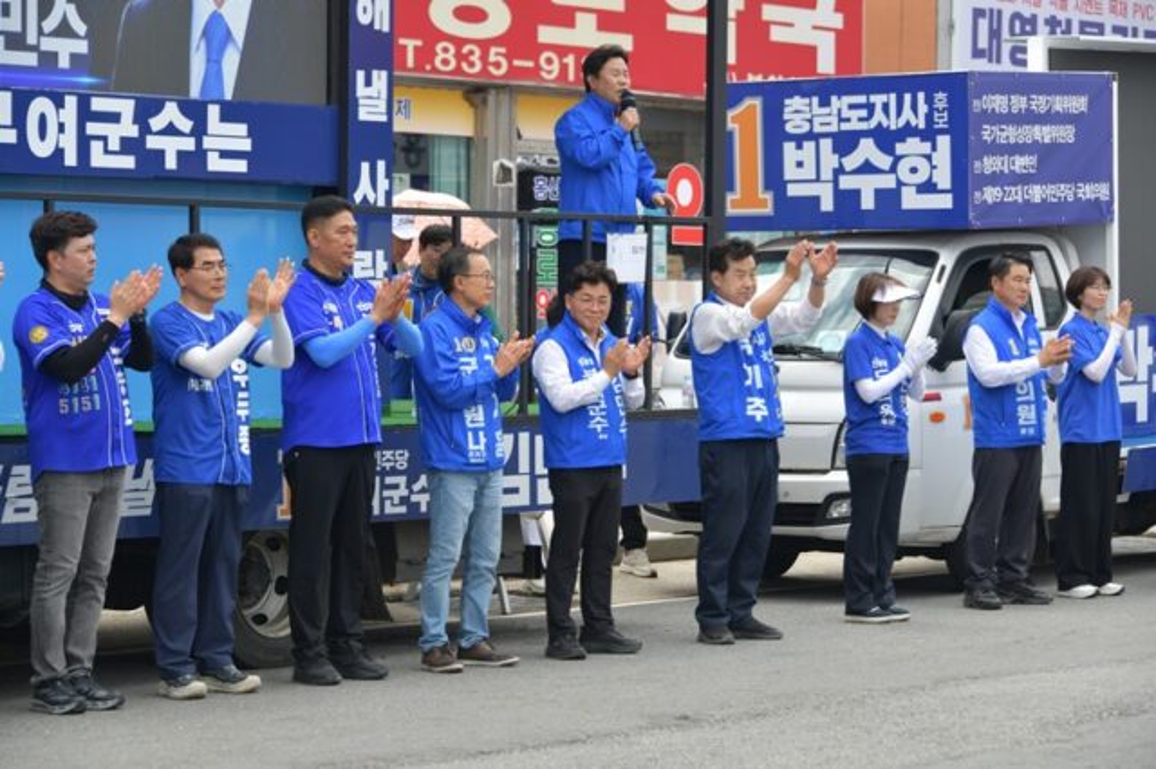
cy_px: 384
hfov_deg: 20.4
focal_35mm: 100
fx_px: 3209
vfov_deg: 13.7
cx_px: 578
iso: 160
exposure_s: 1/250
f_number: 5.6
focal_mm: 100
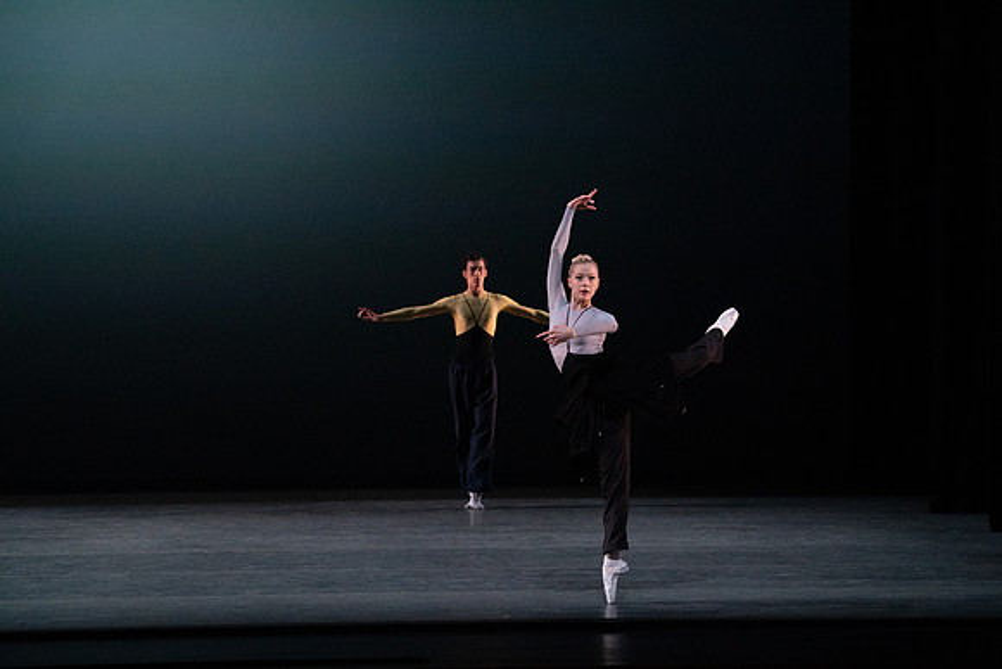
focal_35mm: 156
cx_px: 501
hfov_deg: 13.2
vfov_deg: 8.8
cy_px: 334
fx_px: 4343
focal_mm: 156
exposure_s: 1/500
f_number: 8
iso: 12800
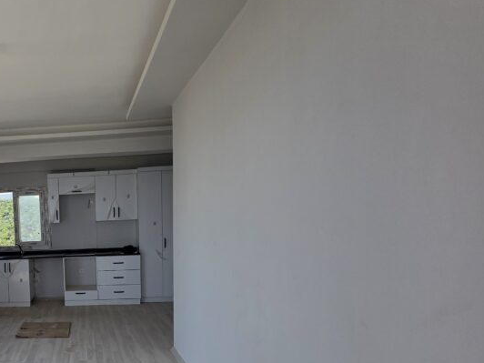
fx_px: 350
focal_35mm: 25
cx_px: 45
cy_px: 270
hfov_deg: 58.9
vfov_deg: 52.6
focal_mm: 2.2
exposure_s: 1/857
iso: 40
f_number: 1.9
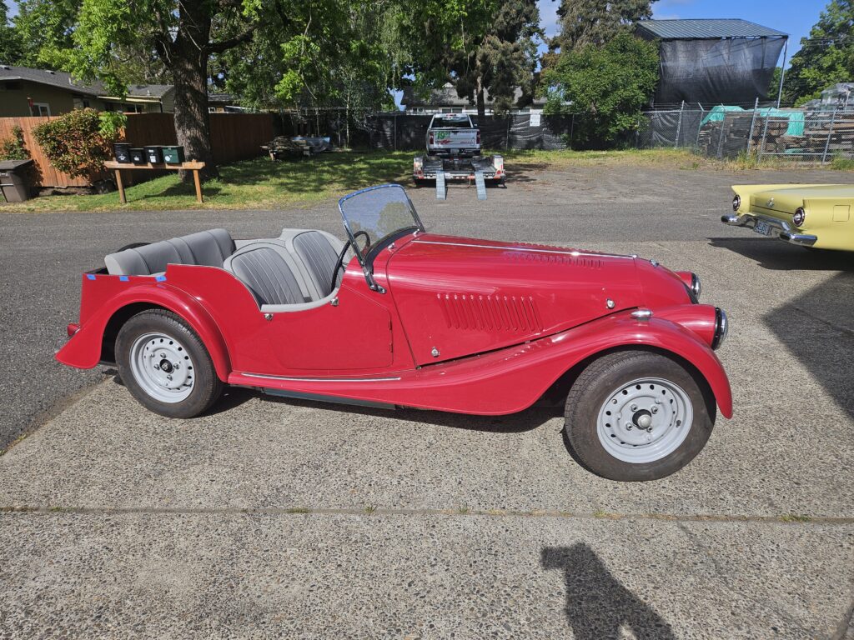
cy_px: 320
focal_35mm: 23
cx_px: 427
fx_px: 567
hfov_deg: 73.9
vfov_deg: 58.9
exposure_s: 1/2463
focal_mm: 5.4
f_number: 1.8
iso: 25
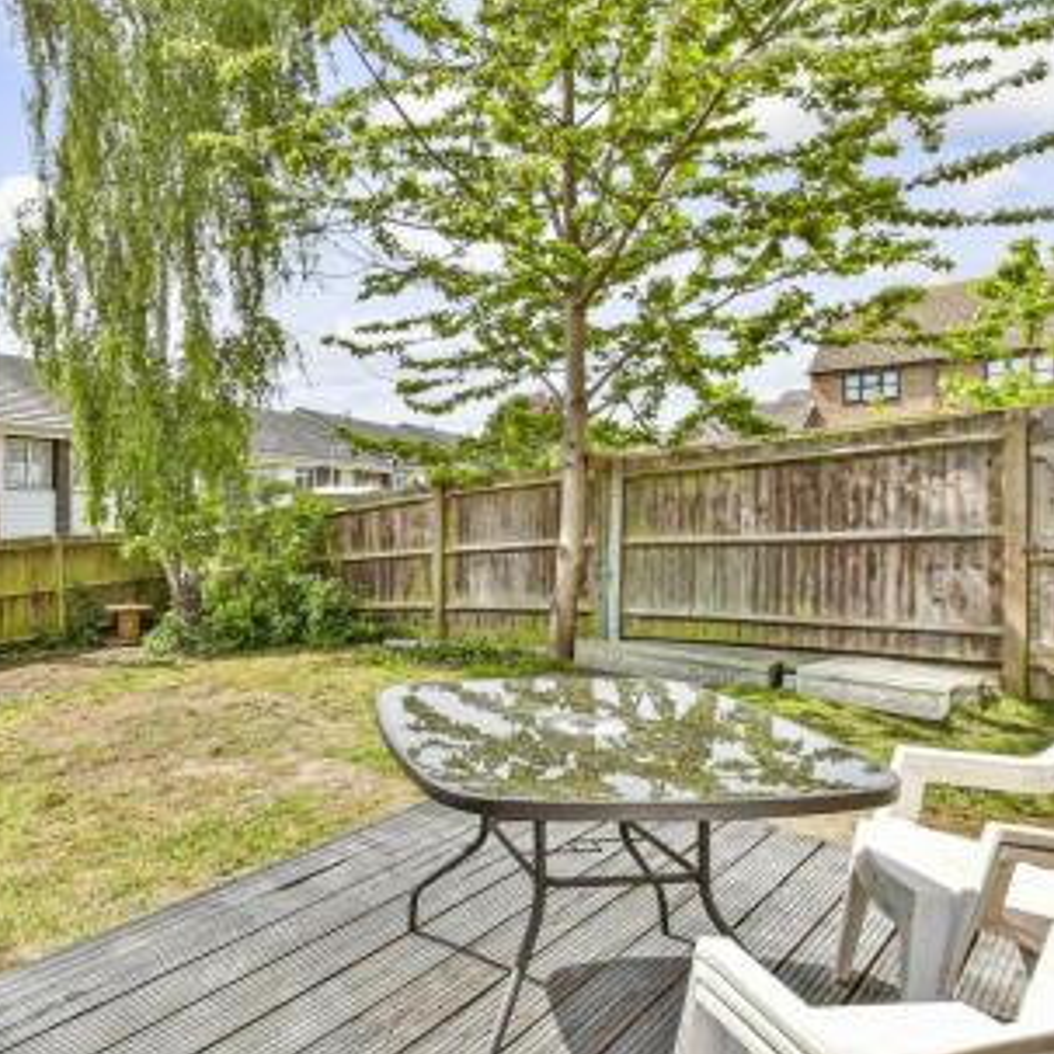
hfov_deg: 68.7
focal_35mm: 20
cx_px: 233
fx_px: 689
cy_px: 520
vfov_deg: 74.8
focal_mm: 10
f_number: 9
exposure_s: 1/320
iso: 500
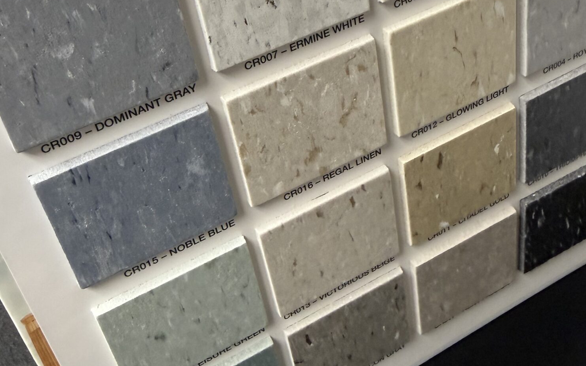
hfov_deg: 45.3
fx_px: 703
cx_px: 291
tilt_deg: -32.4
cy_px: 70
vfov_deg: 28.6
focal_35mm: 44
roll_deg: +10.5
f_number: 2.2
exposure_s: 1/60
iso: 200
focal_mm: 2.22
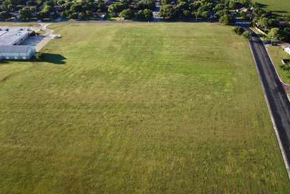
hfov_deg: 65.4
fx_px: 226
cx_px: 146
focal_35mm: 28
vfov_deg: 46.5
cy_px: 95
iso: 100
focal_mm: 4.73
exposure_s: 1/489
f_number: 2.2
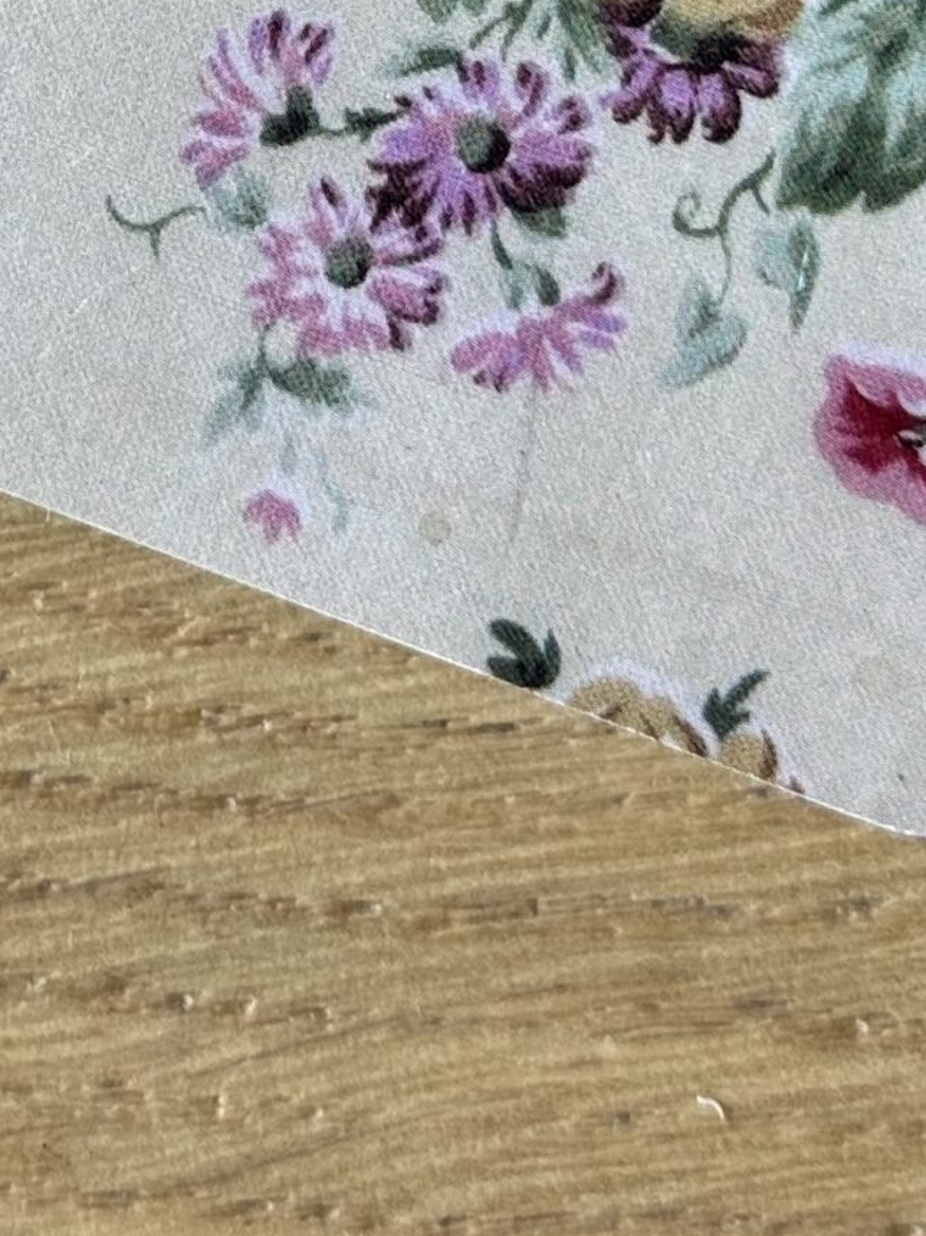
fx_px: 5102
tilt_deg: -77.5
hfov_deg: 10.3
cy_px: -548
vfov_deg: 13.1
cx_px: 53
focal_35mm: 143
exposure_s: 1/107
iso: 100
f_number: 1.78
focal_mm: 6.76
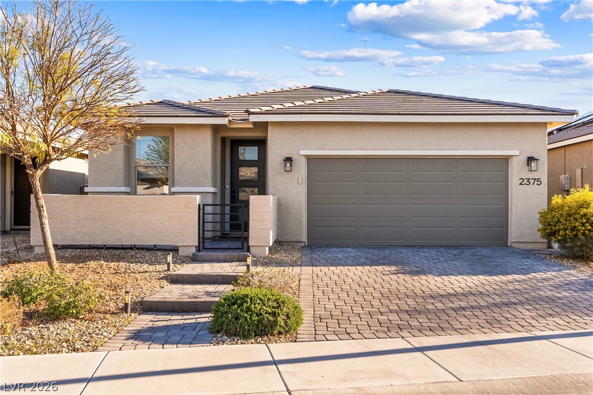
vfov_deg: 38.8
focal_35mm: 34
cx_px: 296
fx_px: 560
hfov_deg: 55.8
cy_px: 198
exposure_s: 1/8000
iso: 320
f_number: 8
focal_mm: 23
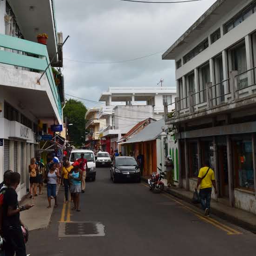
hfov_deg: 36.1
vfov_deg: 35.8
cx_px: 126
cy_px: 93
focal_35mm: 47
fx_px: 393
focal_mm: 24
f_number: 11
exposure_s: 1/125
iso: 110
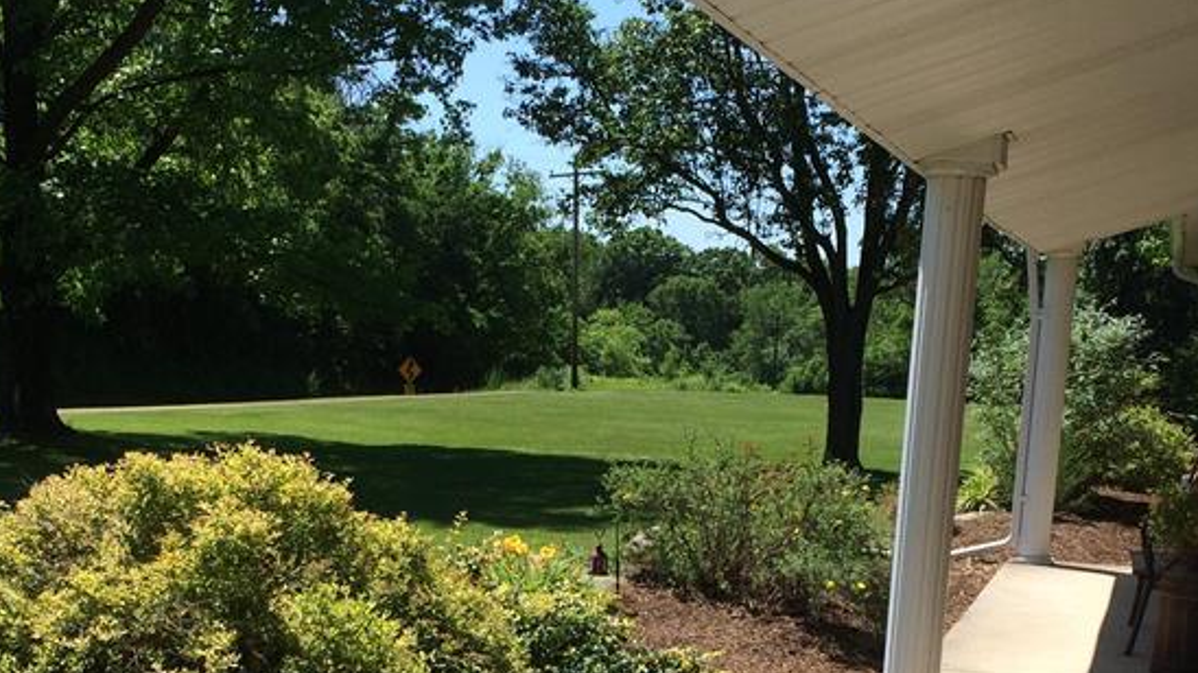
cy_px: 651
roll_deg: -0.4
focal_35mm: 59
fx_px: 1874
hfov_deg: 35.4
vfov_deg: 19.8
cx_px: 505
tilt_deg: -9.4
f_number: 2.2
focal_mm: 4.15
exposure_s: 1/2160
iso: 32
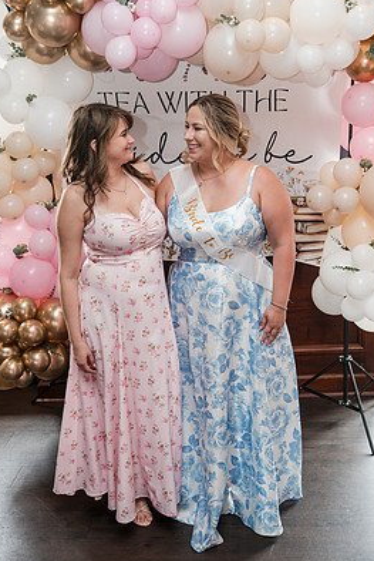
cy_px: 259
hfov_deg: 33.4
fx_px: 623
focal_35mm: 40
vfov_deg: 48.4
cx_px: 193
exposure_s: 1/250
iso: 2500
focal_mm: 35
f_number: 4
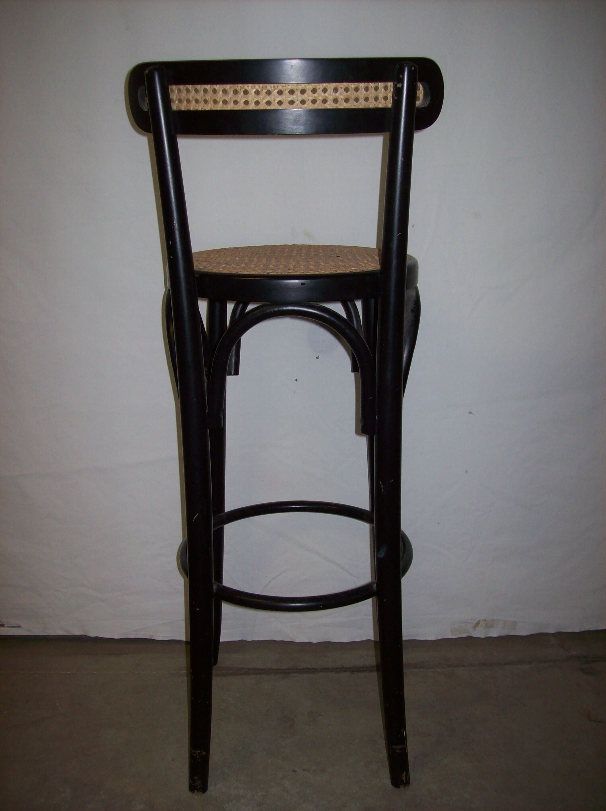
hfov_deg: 39.6
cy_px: 406
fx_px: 842
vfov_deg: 51.4
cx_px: 303
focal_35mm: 36
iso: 80
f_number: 2.7
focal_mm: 6
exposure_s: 1/64
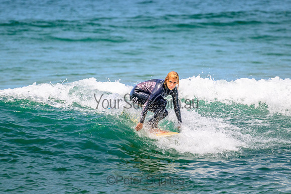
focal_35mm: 857
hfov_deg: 2.4
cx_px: 156
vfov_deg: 1.6
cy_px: 90
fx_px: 6932
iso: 1100
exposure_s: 1/2000
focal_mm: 800
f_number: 11
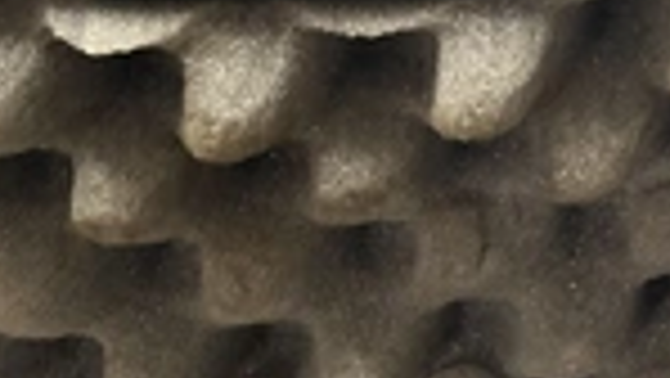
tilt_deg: -60.0
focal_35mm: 70
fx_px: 1244
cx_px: 238
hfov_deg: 30.0
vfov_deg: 16.5
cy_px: 459
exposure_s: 1/30
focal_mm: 6.76
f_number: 1.78
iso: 800
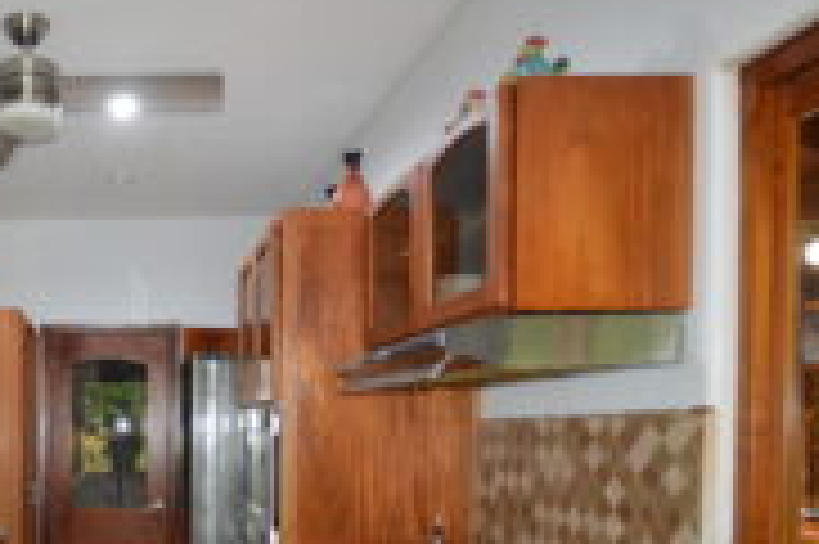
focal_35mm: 33
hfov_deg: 49.5
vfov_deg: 38.0
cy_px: 459
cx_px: 50
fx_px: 750
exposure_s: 1/60
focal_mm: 10
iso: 1600
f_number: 3.5
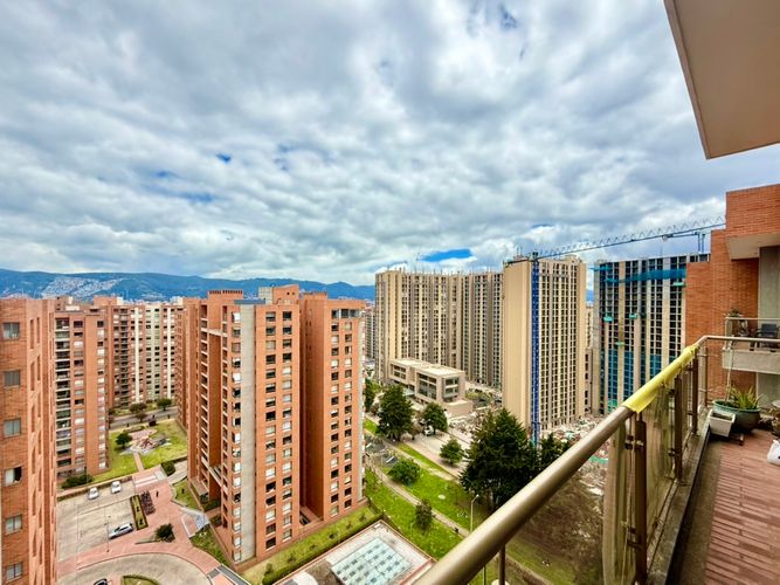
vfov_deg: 85.7
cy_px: 292
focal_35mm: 14
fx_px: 315
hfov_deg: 102.1
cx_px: 390
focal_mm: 2.22
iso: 64
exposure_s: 1/1464
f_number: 2.2
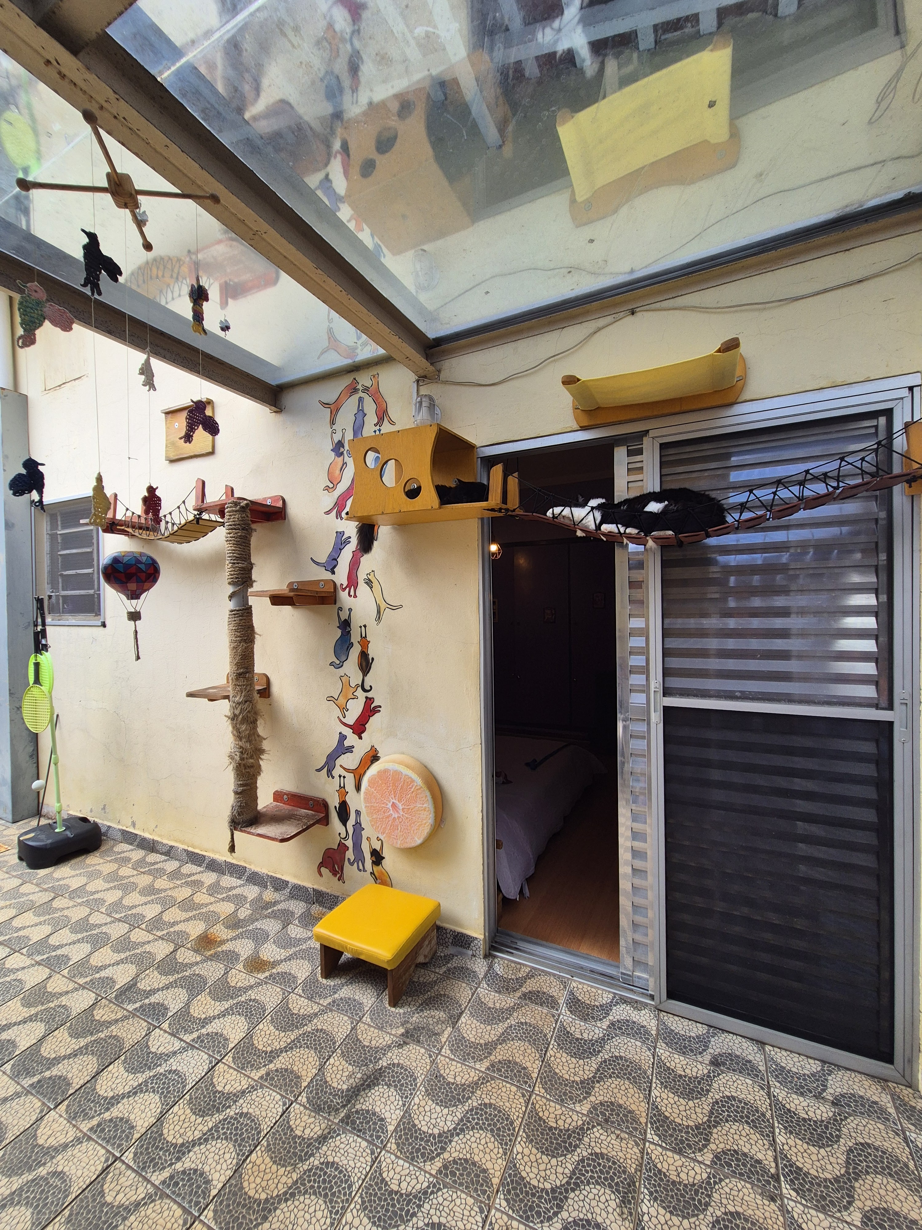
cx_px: 461
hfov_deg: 89.9
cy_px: 615
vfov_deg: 106.2
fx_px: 462
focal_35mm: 13
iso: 50
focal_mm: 2.2
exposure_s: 1/399
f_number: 2.2
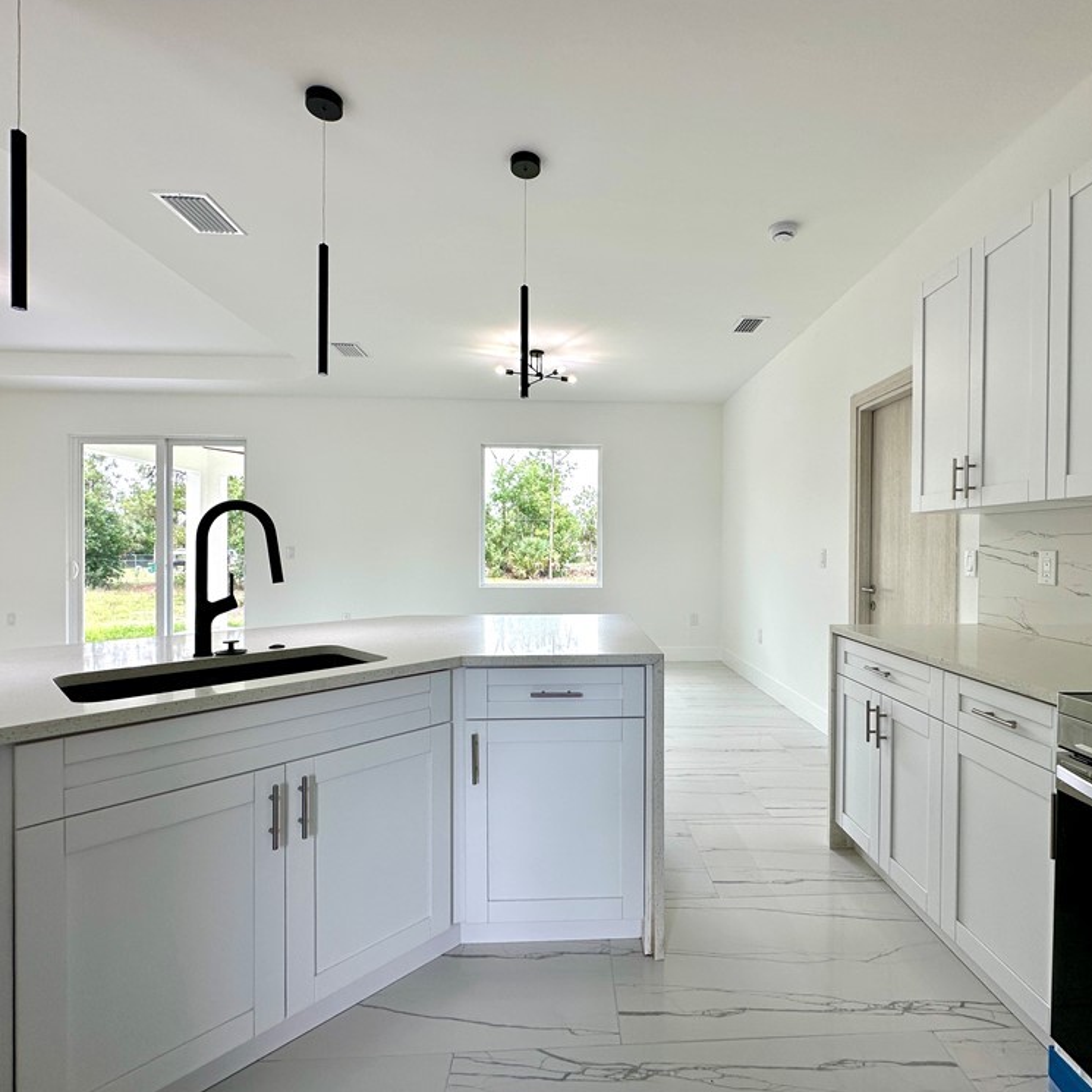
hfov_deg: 83.7
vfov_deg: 84.0
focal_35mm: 17
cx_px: 598
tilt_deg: -0.2
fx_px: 607
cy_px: 553
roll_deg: -0.4
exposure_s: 1/120
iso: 64
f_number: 2.2
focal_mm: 2.22
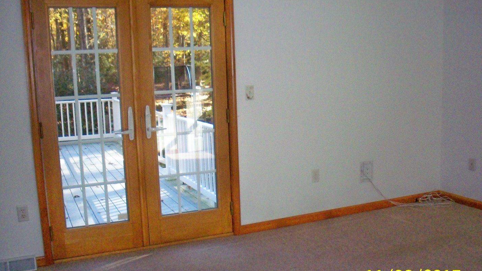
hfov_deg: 48.4
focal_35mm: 42
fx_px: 537
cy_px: 139
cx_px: 243
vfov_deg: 28.3
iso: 200
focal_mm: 6.3
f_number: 3.5
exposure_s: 1/250
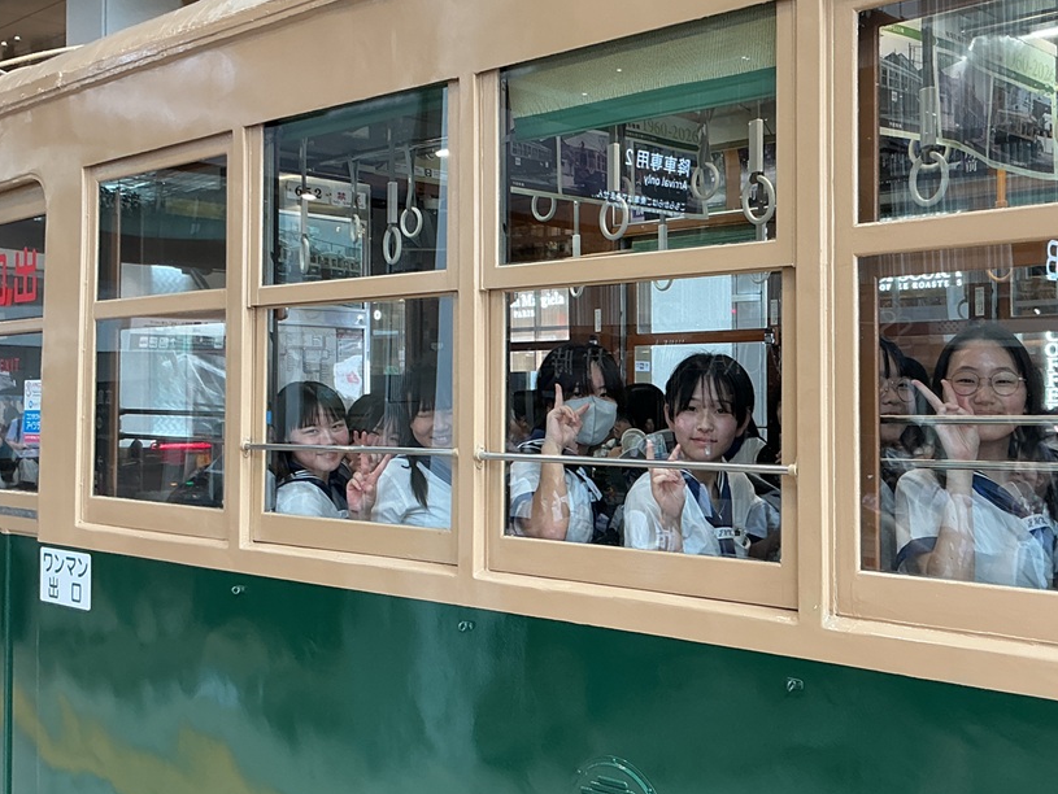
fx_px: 1315
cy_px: 379
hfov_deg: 43.3
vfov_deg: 33.6
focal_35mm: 43
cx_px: 693
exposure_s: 1/50
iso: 32
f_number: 1.8
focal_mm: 3
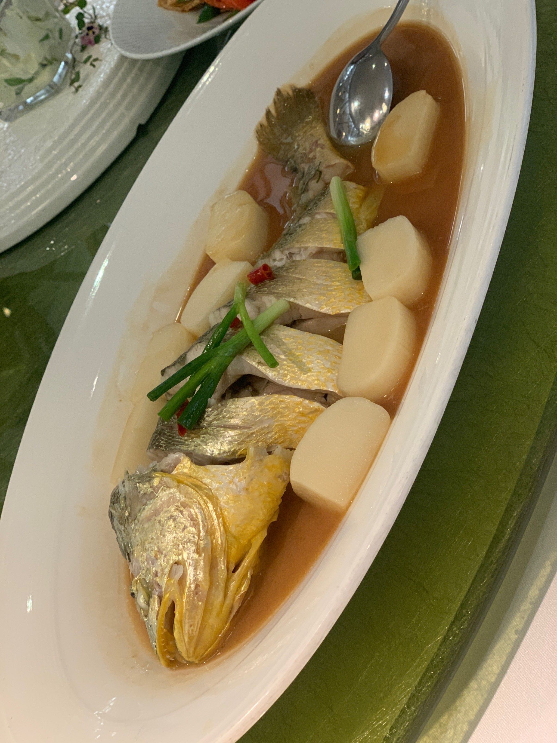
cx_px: 278
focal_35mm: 52
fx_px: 1115
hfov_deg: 28.0
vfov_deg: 36.8
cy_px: 372
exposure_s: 1/50
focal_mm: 6
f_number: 2.4
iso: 160
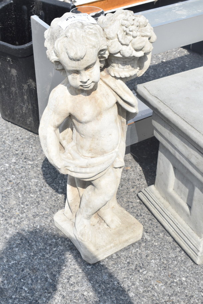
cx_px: 102
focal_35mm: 54
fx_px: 457
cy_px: 152
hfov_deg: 25.1
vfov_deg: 36.9
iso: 200
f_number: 9
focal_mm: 36
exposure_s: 1/320
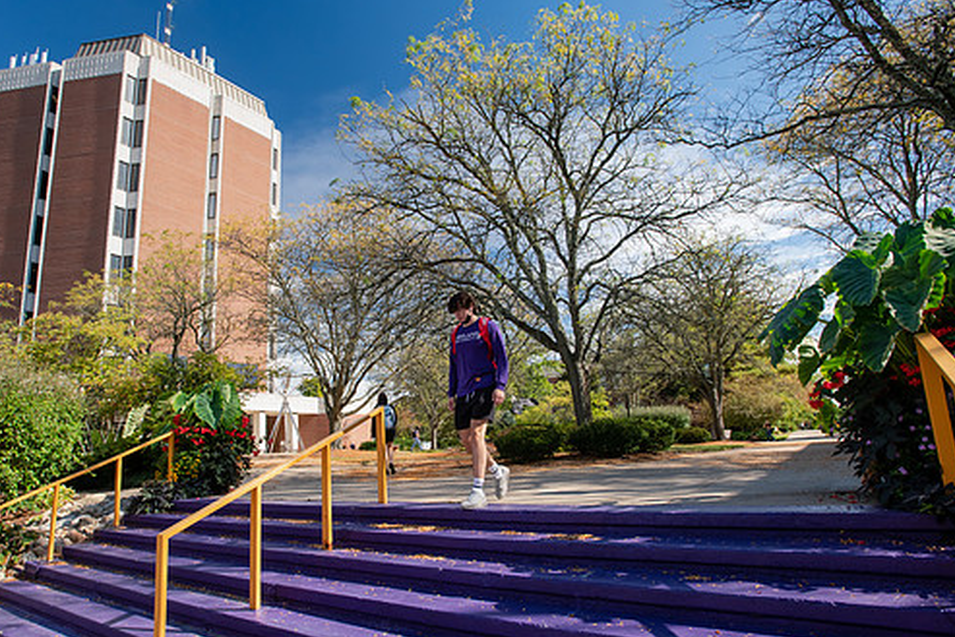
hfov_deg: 83.7
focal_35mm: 20
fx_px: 531
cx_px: 426
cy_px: 351
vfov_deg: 61.8
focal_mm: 17
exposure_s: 1/320
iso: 640
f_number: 7.1
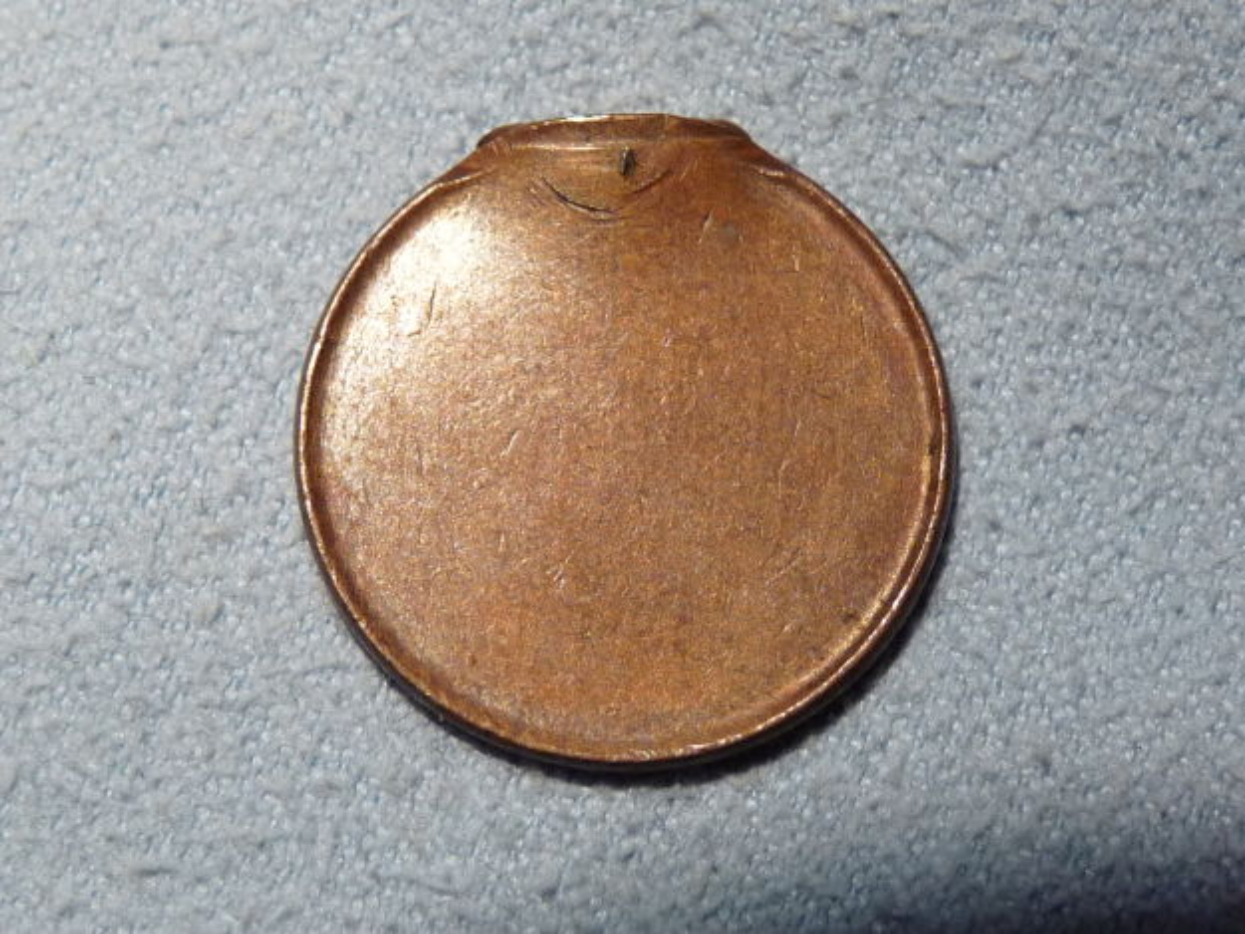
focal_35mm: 115
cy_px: 467
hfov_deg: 17.1
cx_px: 622
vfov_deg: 12.9
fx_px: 4137
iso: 200
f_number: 3.4
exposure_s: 1/30
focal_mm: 11.5
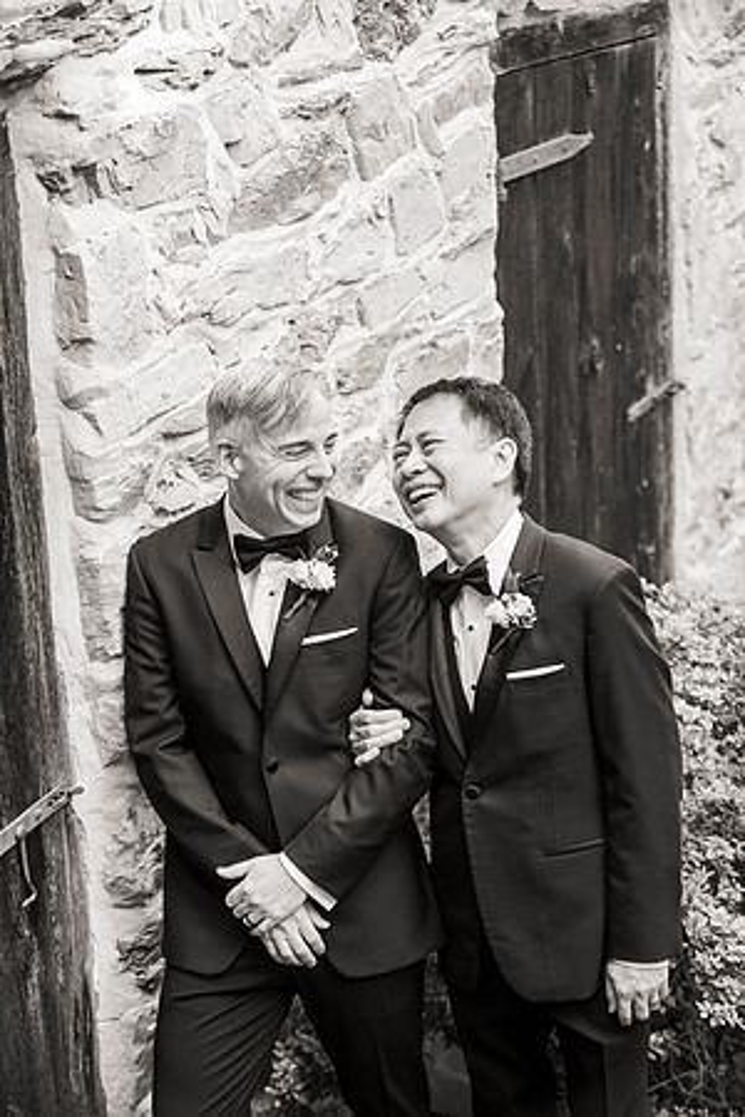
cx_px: 372
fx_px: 2173
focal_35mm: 70
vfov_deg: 28.8
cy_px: 558
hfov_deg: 19.5
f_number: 3.5
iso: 400
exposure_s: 1/320
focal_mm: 70
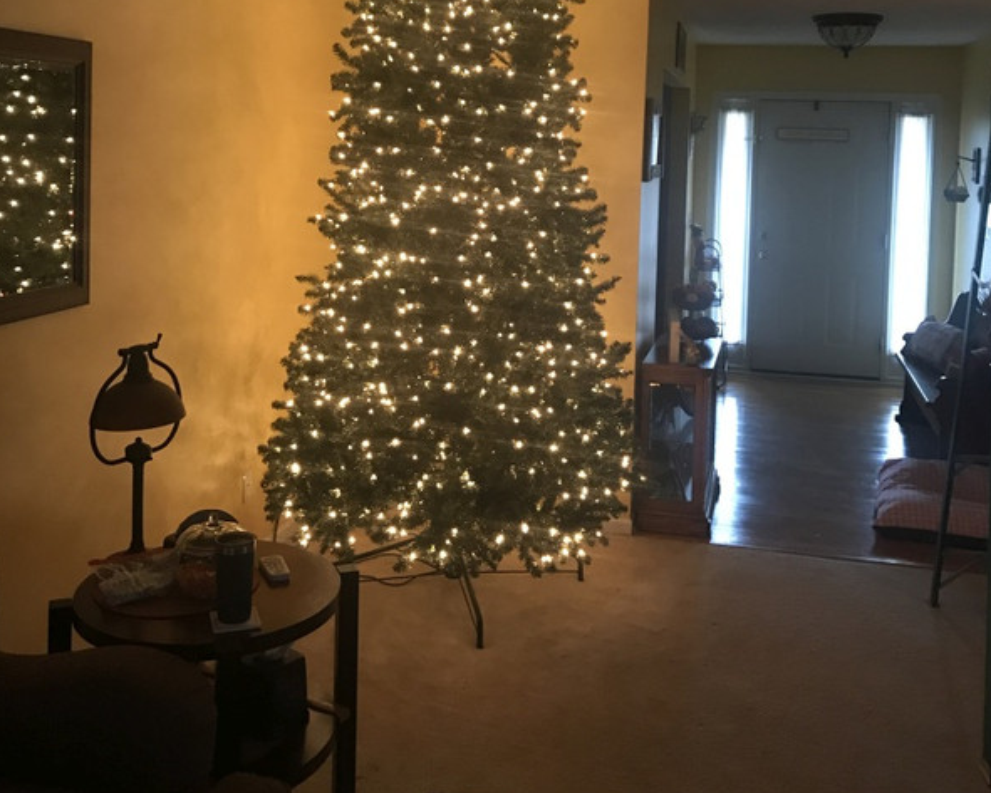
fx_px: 1085
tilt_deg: -2.2
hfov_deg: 49.1
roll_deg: -1.1
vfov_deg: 39.0
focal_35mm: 37
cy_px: 194
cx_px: 495
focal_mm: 3.99
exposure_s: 1/9
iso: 100
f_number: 1.8
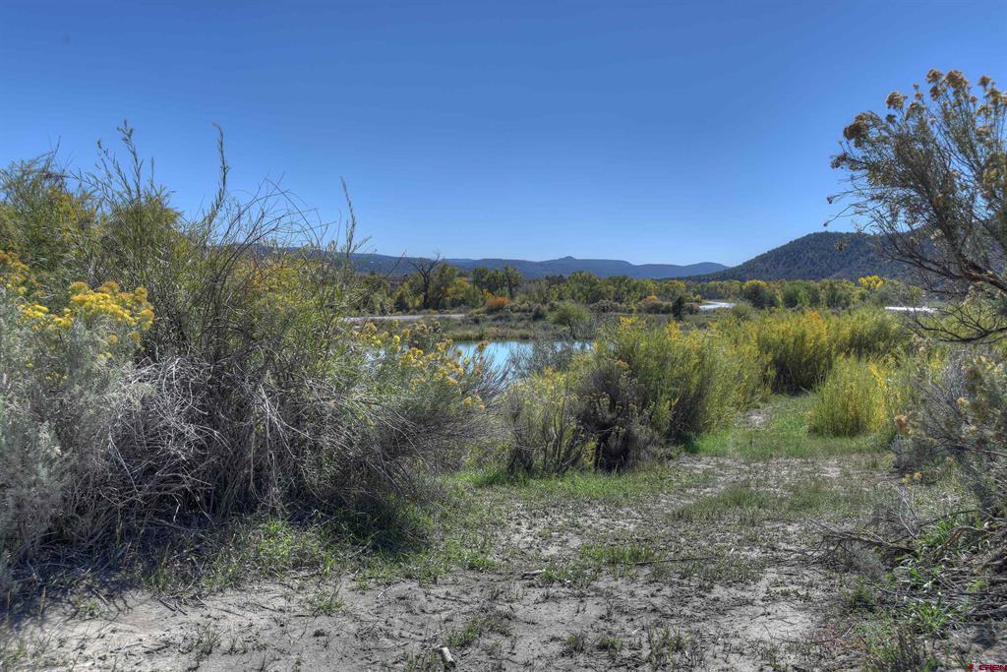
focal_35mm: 35
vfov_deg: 37.9
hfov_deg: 54.4
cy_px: 336
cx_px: 504
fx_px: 979
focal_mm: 35
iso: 100
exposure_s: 1/400
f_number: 8
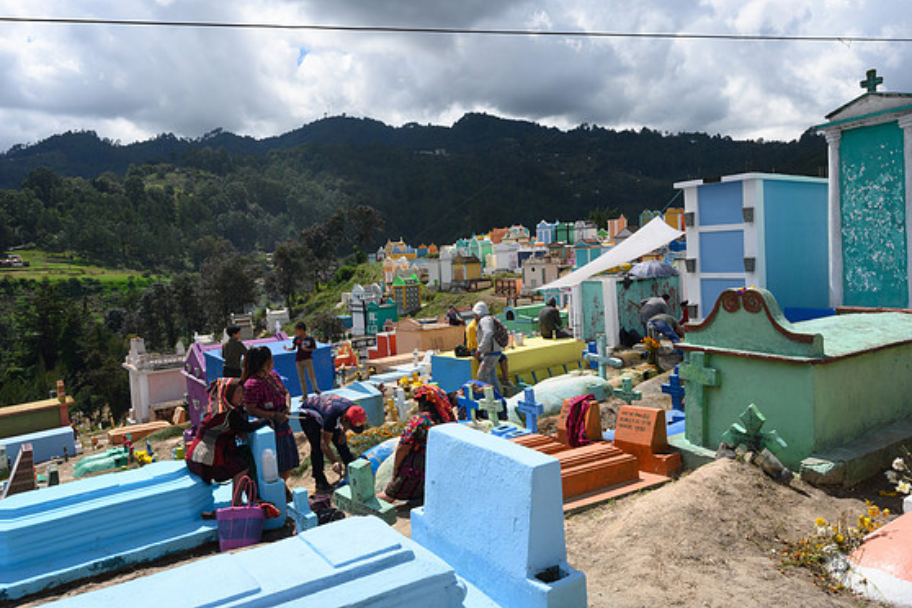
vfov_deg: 49.5
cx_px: 471
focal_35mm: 26
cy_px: 297
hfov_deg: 69.4
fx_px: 659
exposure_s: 1/160
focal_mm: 25
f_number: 20
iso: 320
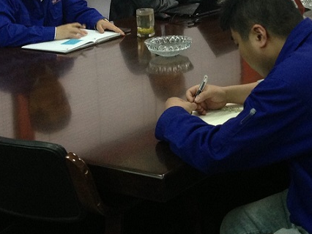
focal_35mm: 82
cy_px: 1
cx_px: 238
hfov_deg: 23.6
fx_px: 739
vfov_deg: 17.6
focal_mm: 4.13
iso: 160
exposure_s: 1/20
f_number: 2.4
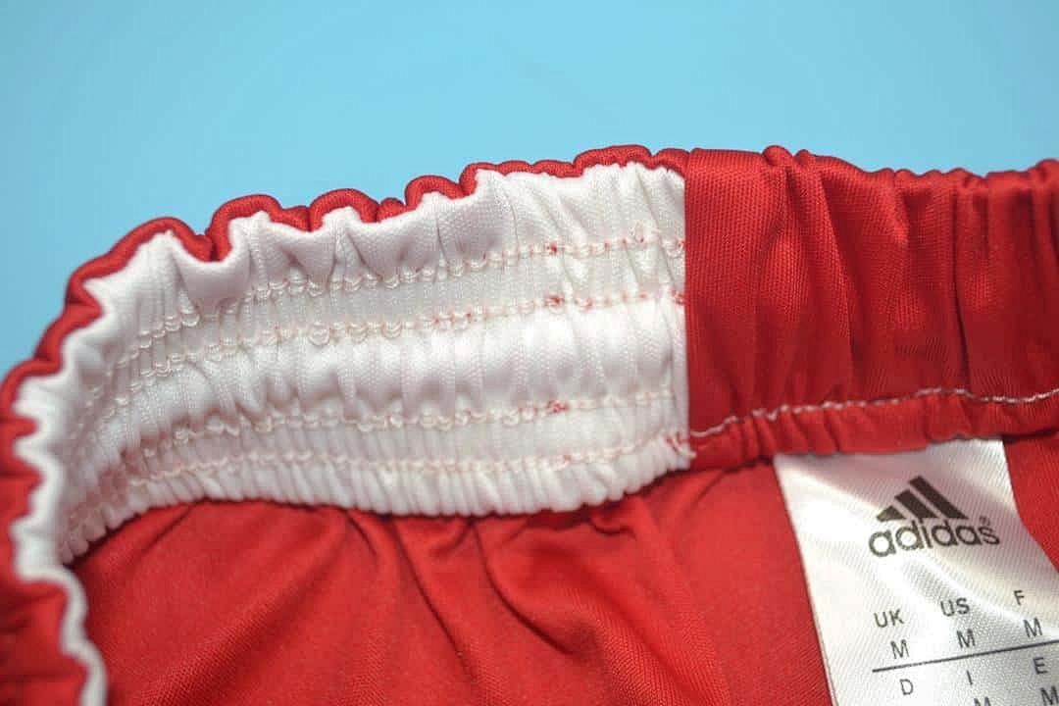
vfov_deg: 28.1
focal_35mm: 48
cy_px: 353
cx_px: 530
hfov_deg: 41.1
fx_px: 1412
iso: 200
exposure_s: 1/100
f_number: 4.8
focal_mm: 32
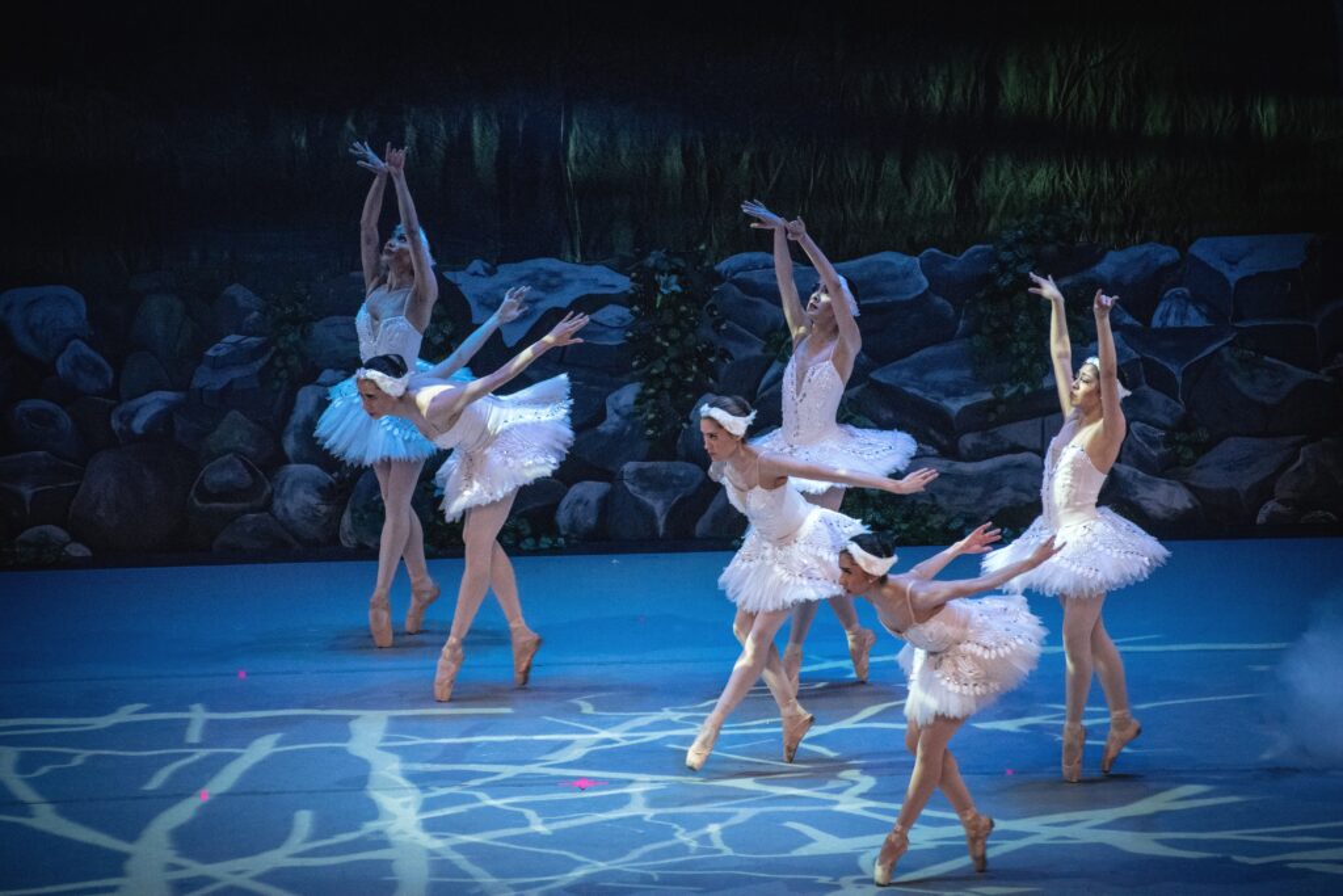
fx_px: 11752
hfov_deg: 6.5
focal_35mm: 315
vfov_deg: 4.4
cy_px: 448
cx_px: 672
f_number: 5.3
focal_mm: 210
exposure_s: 1/160
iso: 3200
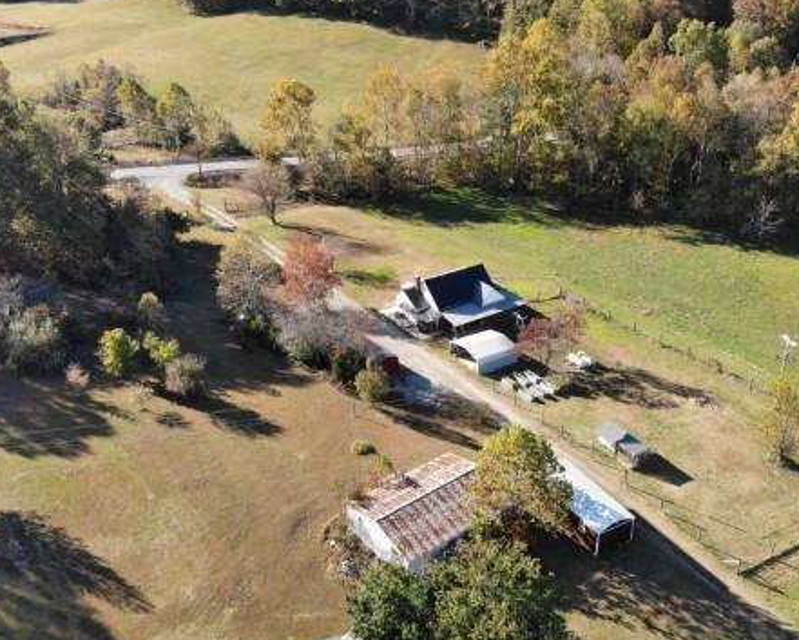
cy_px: 308
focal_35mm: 34
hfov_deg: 52.7
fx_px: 804
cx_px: 442
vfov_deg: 43.4
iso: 160
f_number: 2.8
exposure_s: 1/30
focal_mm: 4.5
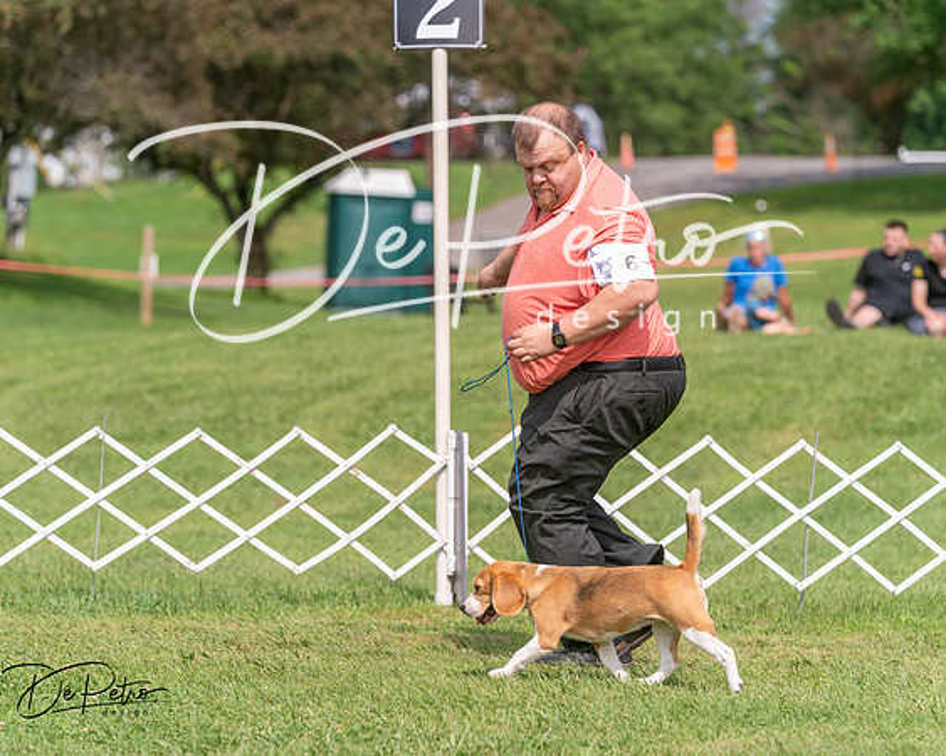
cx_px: 473
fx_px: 4980
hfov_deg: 10.9
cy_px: 378
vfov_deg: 8.7
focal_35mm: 178
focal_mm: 158
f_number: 4.5
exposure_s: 1/1600
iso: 200
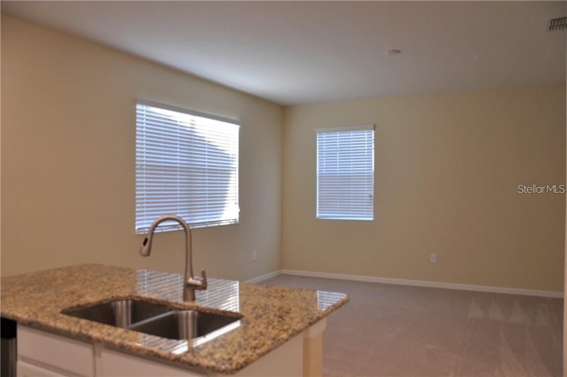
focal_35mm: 27
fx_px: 425
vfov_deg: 47.8
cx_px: 284
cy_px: 188
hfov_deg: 67.5
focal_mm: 18
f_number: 4
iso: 560
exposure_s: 1/60
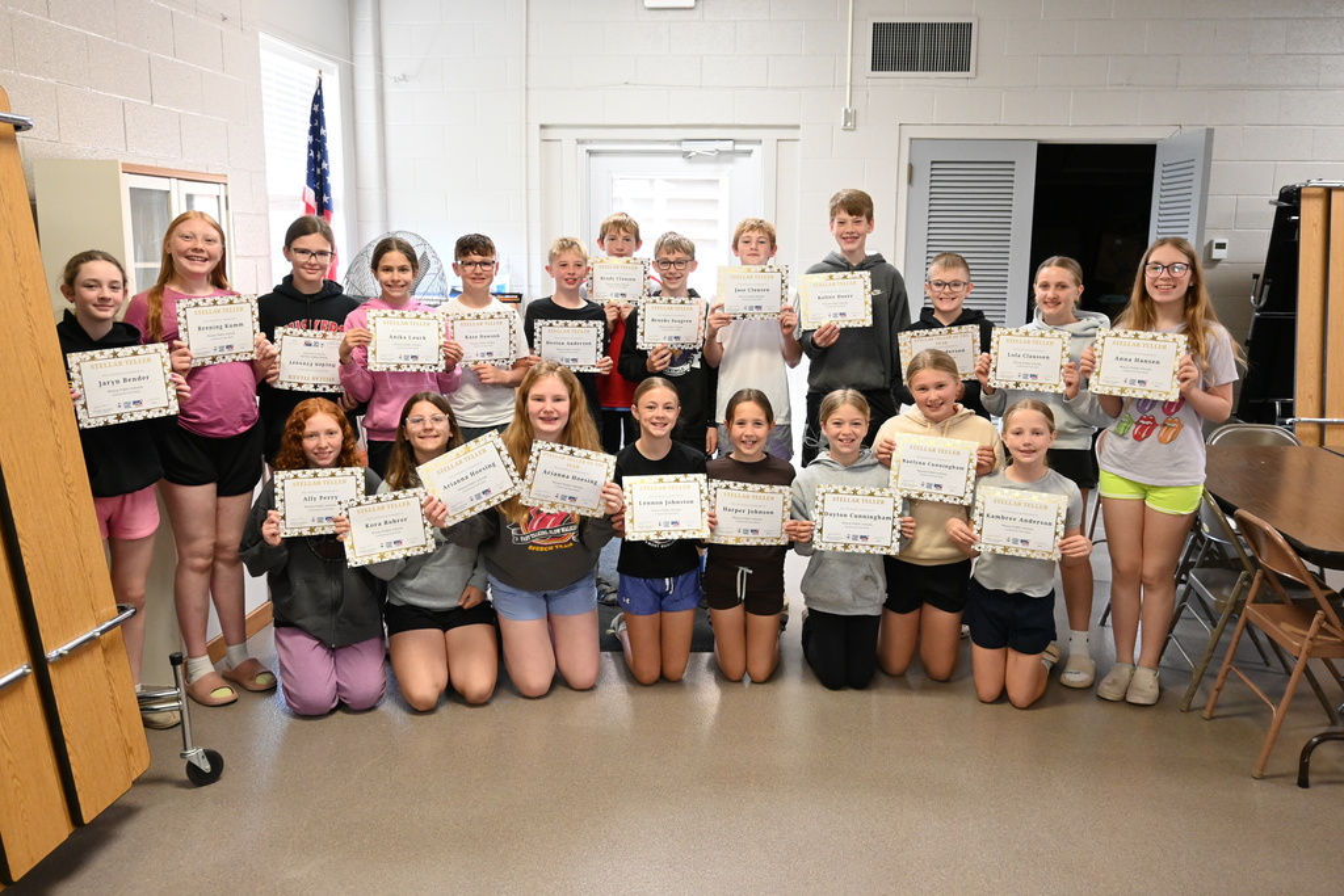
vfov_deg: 43.6
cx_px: 672
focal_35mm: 30
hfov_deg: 61.9
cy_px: 448
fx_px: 1120
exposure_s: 1/125
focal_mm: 20
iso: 1800
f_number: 3.8
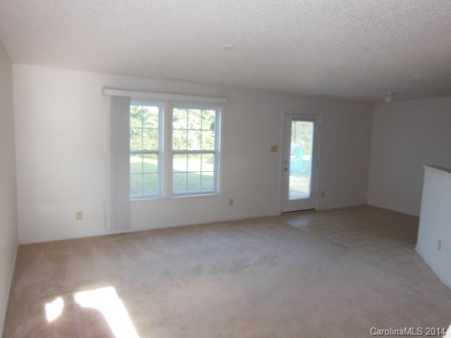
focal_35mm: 25
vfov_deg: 54.9
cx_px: 226
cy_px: 169
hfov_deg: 69.4
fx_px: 326
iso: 125
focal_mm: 4.5
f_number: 3.5
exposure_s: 1/50
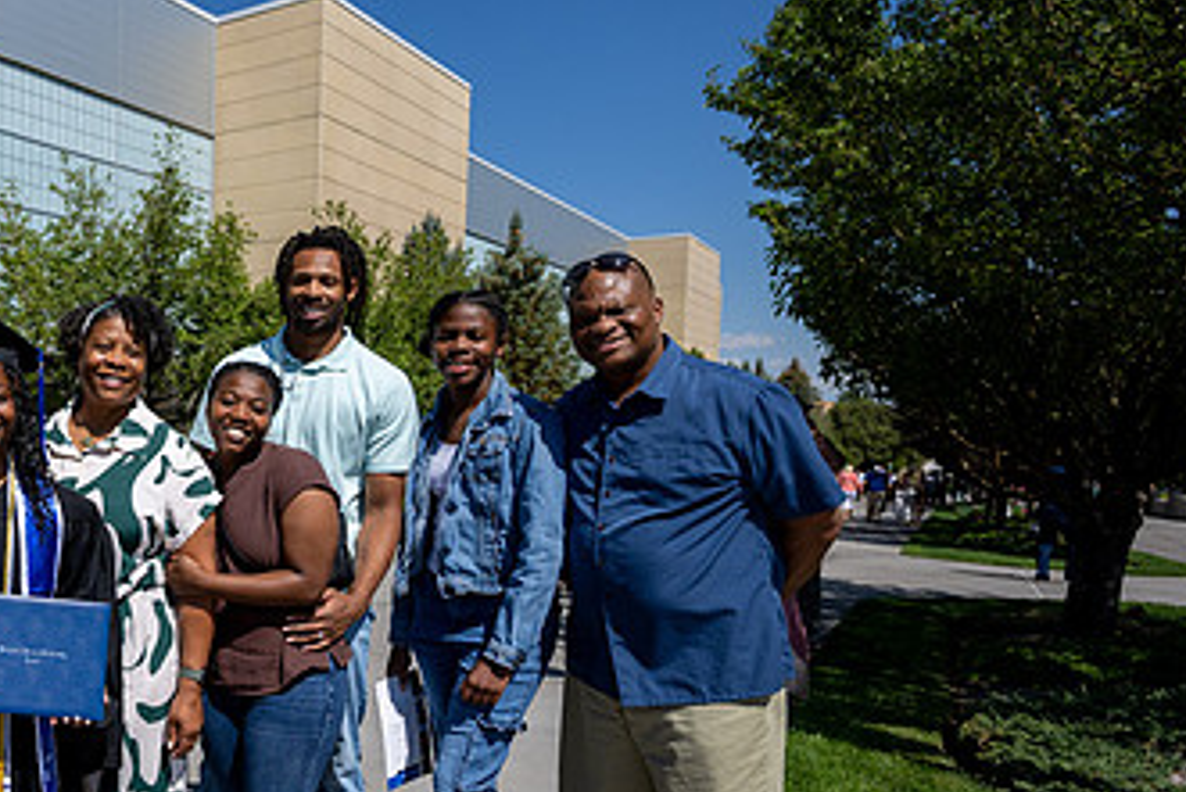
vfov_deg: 42.1
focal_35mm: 31
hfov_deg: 51.7
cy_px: 481
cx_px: 80
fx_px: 1022
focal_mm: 14
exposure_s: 1/3200
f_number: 4
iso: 100
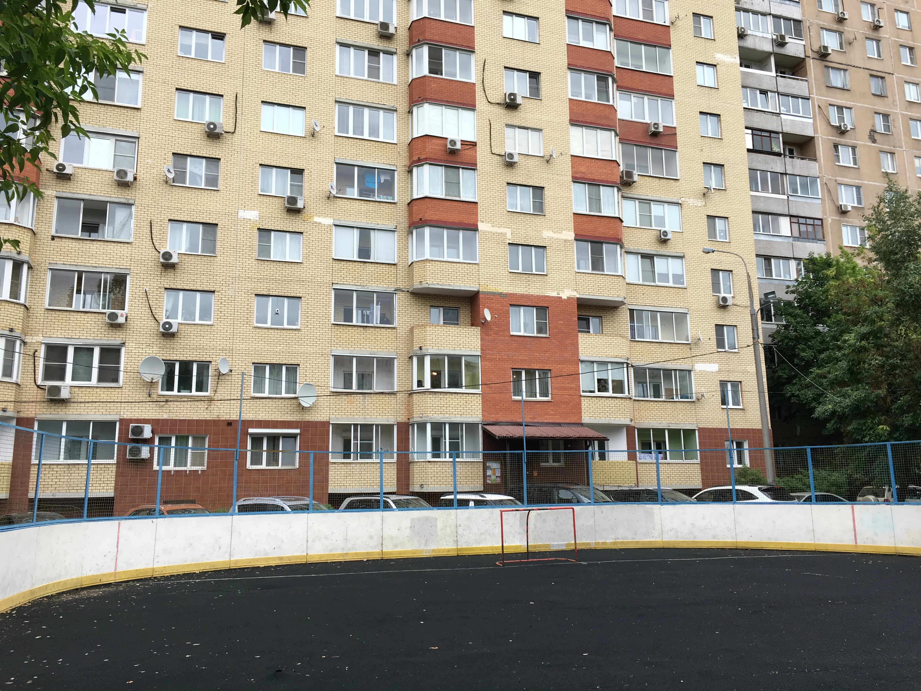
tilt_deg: +10.5
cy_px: 346
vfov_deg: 48.2
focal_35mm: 29
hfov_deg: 61.7
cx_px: 460
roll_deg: +0.0
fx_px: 772
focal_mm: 4.15
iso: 25
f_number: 2.2
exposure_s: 1/100
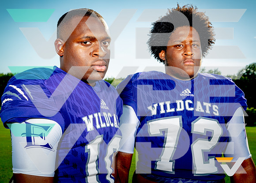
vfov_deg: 26.0
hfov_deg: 35.9
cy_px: 92
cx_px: 128
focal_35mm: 54
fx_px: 396
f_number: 9
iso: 100
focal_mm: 52
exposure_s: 1/125
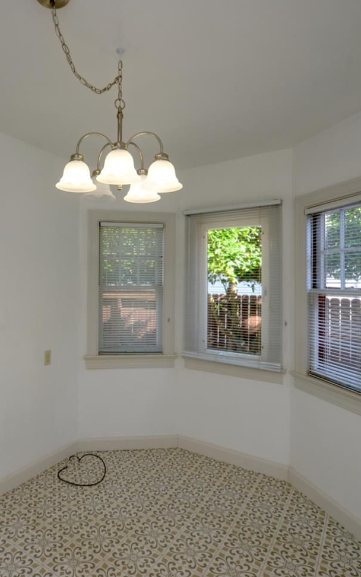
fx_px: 346
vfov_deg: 79.6
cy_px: 283
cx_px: 100
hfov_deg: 53.1
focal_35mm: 22
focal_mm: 14
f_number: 10
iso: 400
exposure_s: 1/50
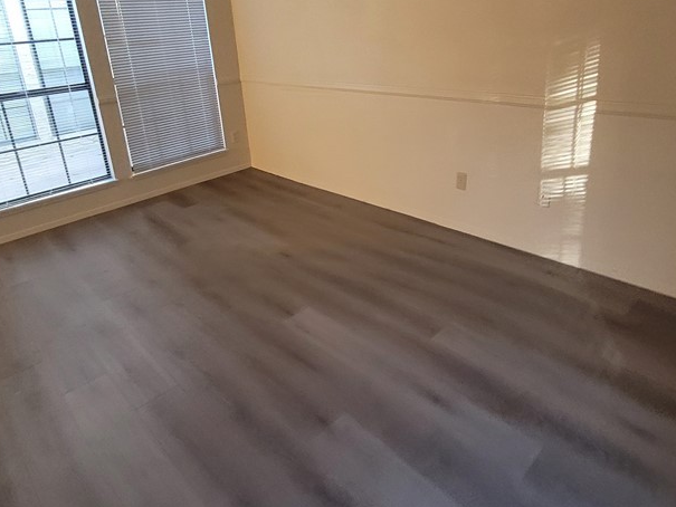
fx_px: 430
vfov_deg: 59.7
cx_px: 345
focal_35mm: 22
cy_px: 171
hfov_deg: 76.4
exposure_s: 1/60
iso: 400
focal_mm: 2.2
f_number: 2.2
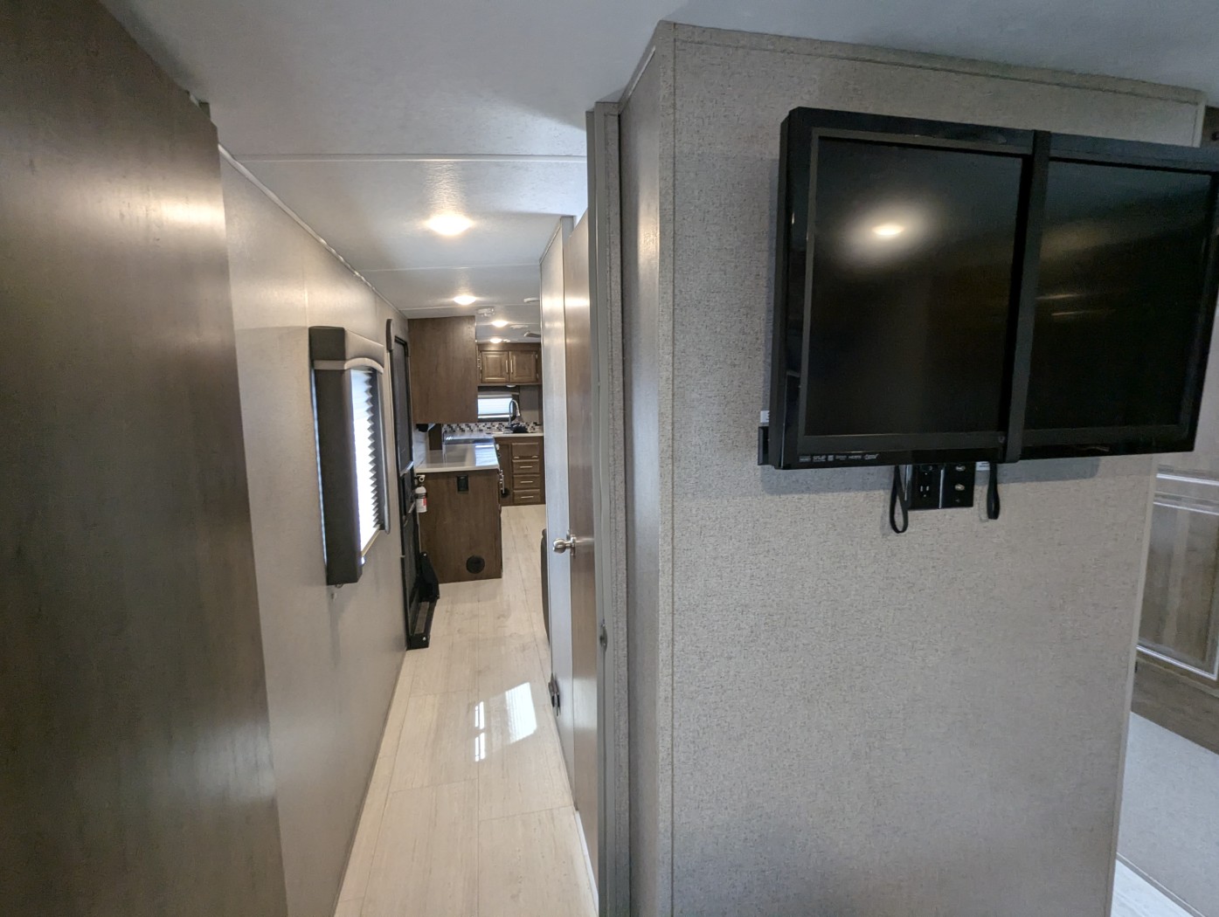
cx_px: 610
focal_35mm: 16
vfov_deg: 78.2
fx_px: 564
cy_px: 458
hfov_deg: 94.4
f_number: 2.2
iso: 208
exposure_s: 1/52
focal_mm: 2.35
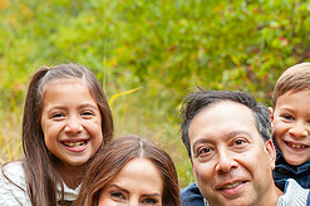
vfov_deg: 8.8
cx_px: 189
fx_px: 1342
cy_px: 161
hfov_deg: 13.2
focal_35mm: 156
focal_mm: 52
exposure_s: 1/160
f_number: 4
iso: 400
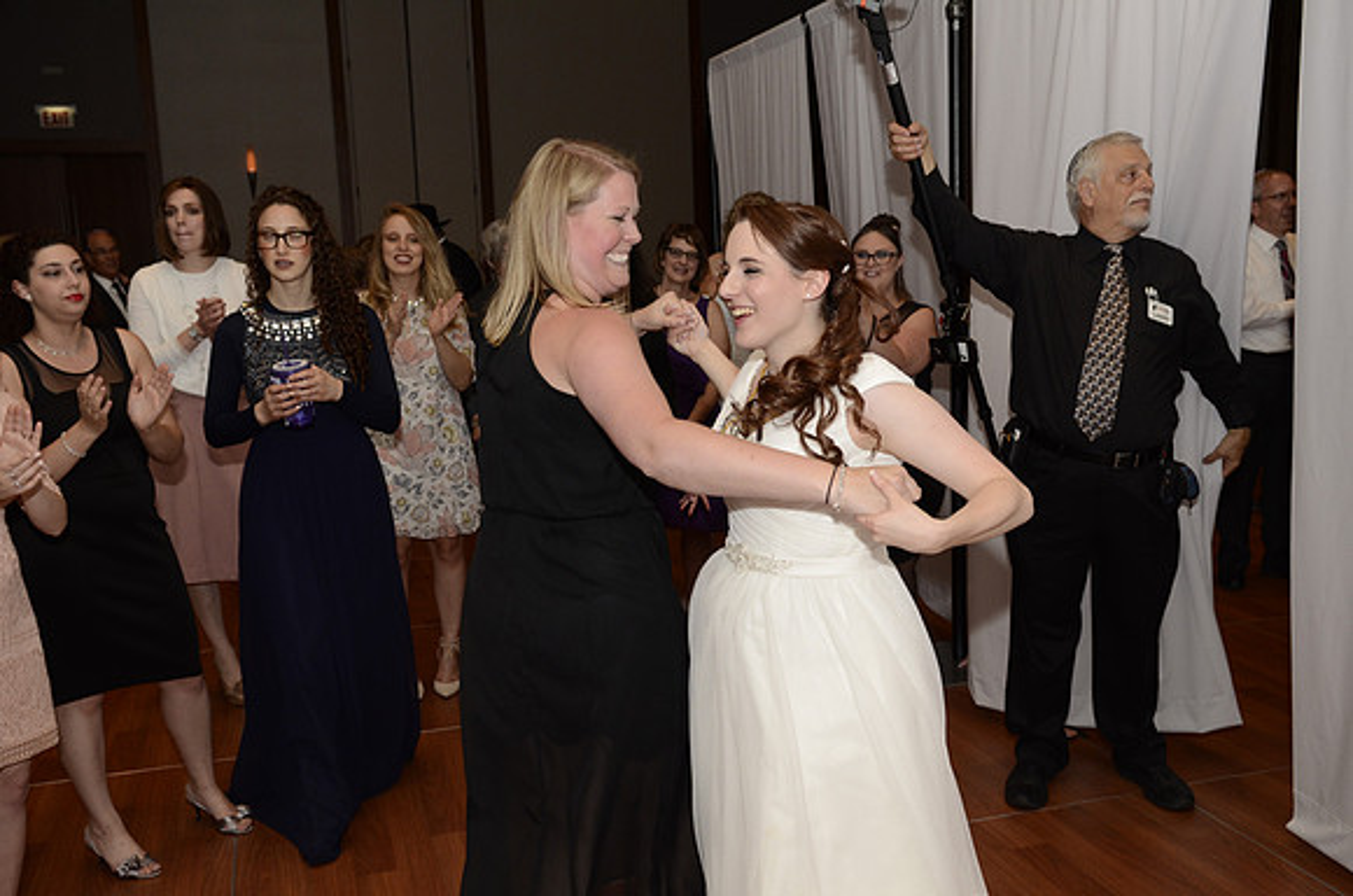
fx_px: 1350
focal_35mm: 36
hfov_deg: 53.2
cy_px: 448
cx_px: 676
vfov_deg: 36.7
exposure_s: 1/200
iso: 800
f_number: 4.5
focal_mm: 24
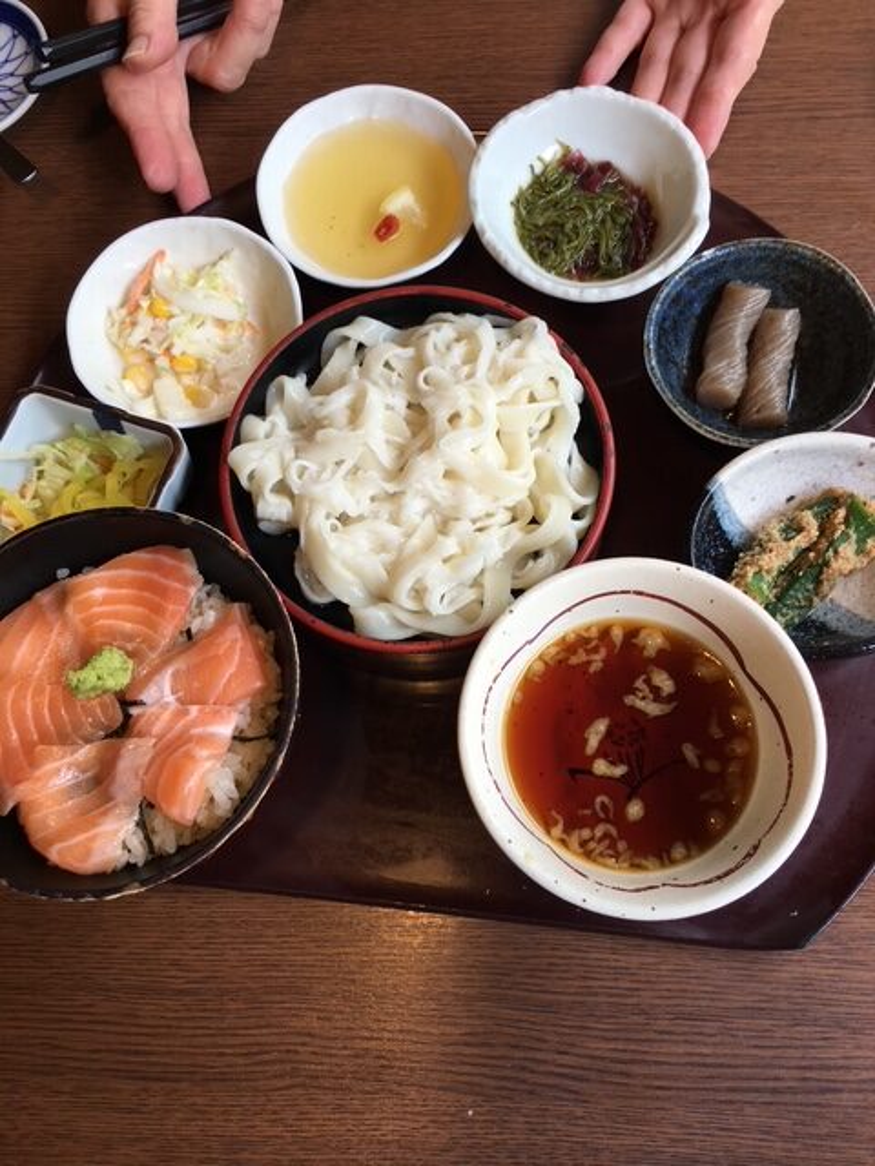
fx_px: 977
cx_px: 438
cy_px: 583
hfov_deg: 48.2
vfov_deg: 61.7
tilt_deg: -73.4
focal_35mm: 29
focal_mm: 4.15
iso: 25
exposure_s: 1/60
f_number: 2.2
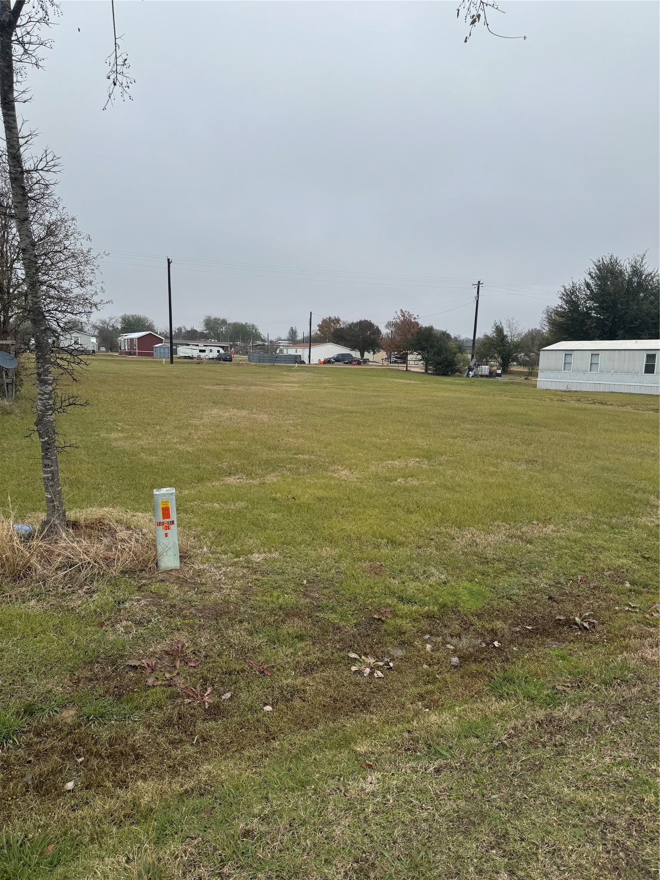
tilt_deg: -8.0
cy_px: 440
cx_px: 330
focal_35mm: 24
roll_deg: +0.9
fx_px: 610
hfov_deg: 56.8
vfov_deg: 71.6
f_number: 1.78
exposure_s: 1/3597
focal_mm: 6.76
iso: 80
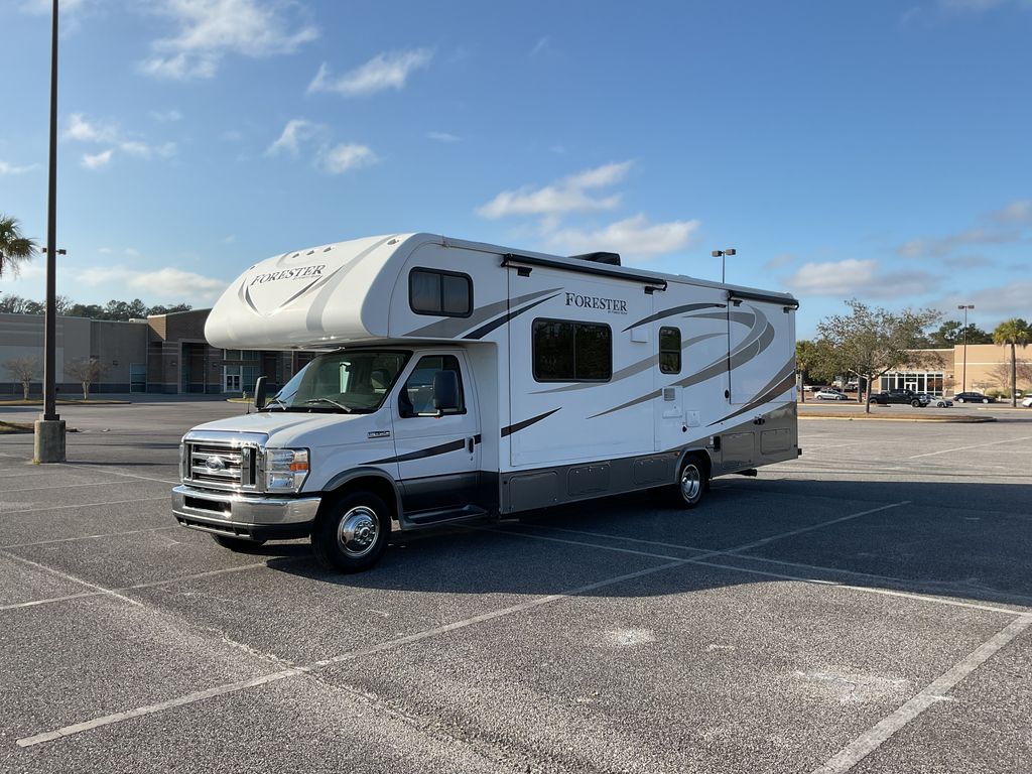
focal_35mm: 29
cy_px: 387
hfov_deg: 61.7
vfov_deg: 48.2
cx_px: 516
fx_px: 865
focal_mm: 3
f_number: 1.8
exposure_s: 1/1730
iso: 16
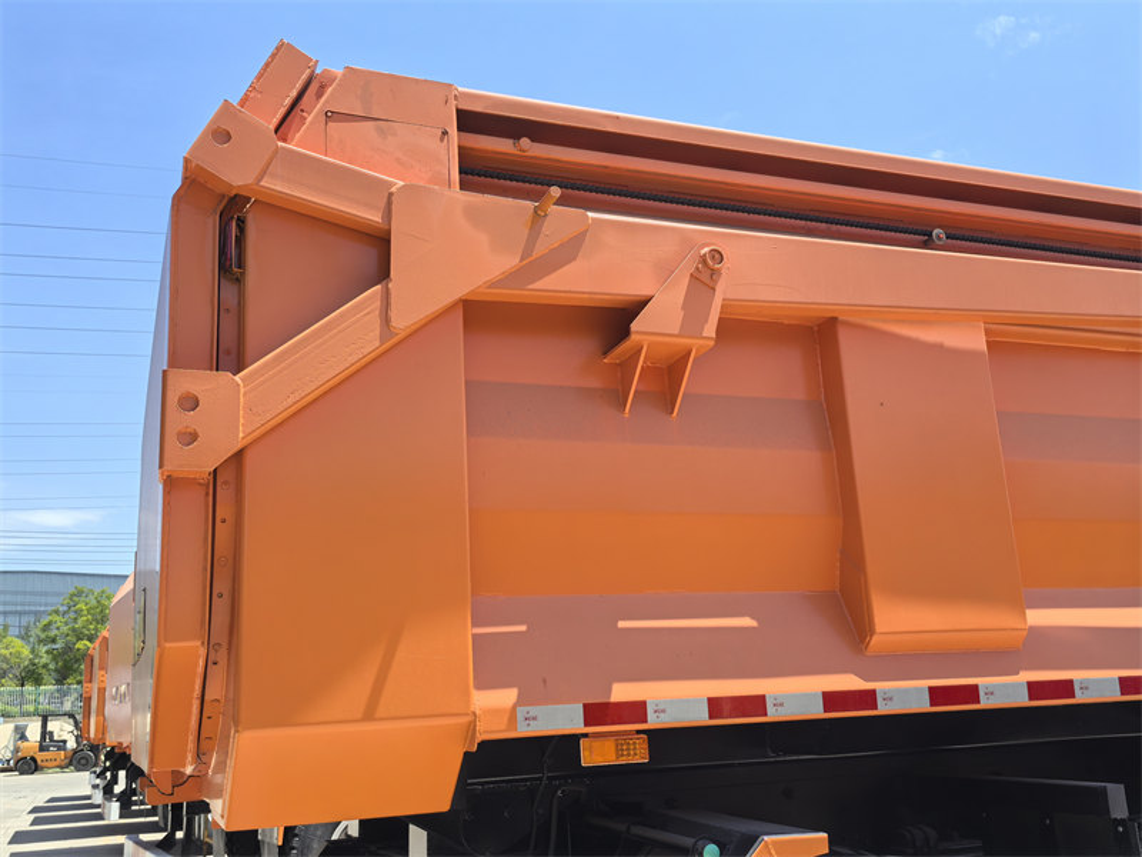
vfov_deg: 41.8
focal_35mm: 34
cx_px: 571
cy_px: 428
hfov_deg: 54.0
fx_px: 1122
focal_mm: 5.75
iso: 50
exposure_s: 1/2160
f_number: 2
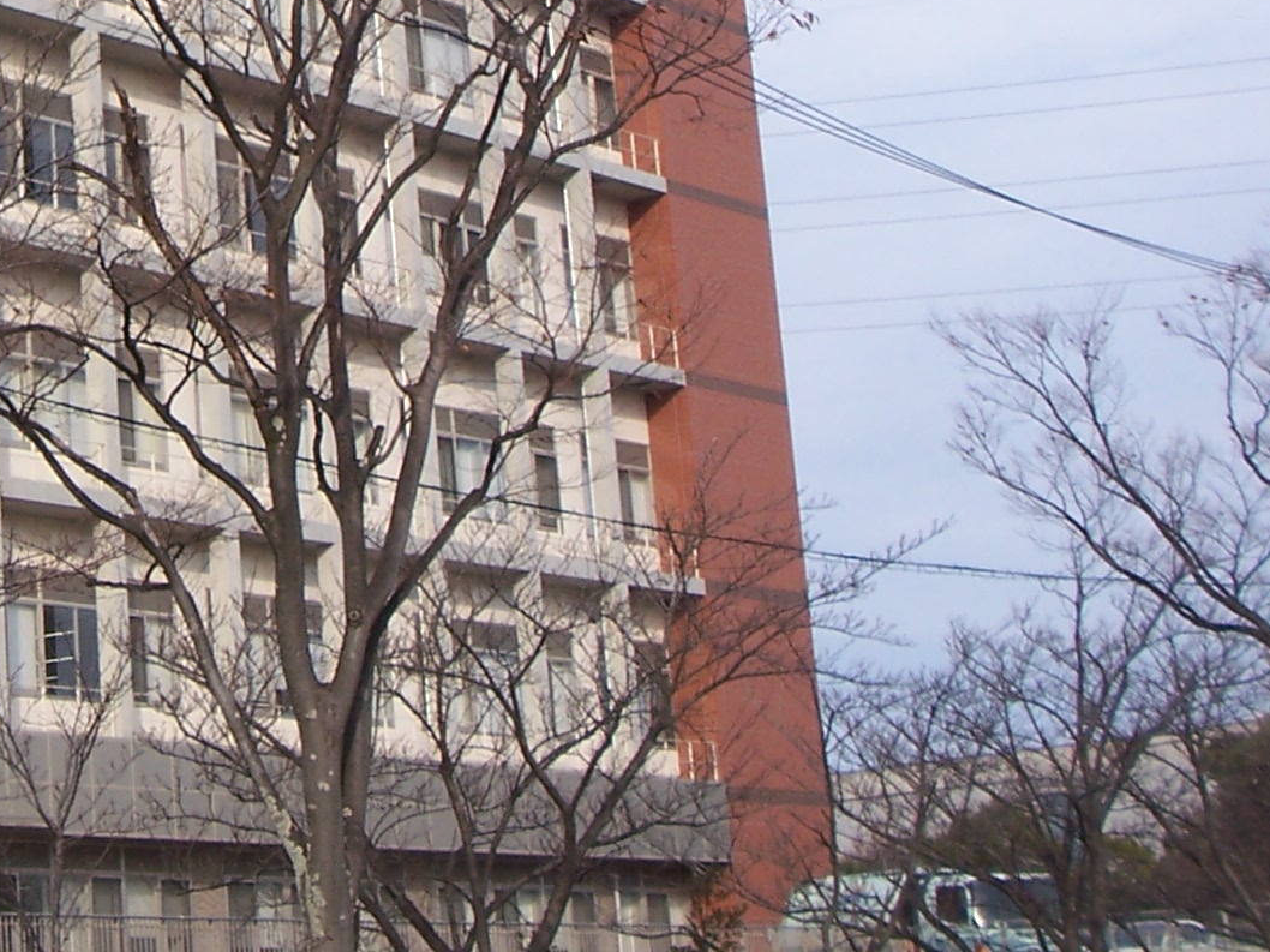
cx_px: -114
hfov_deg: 19.8
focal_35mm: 95
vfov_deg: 15.3
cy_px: 8
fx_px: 3485
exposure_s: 1/400
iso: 64
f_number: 3.9
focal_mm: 6.4
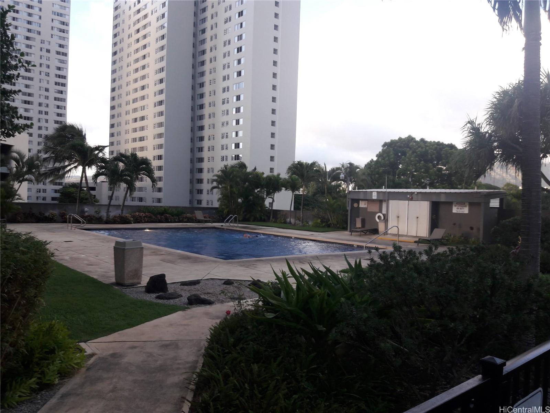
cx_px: 275
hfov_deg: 63.4
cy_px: 206
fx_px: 445
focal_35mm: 28
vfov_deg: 49.7
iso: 40
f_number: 1.9
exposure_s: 1/169
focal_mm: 3.7
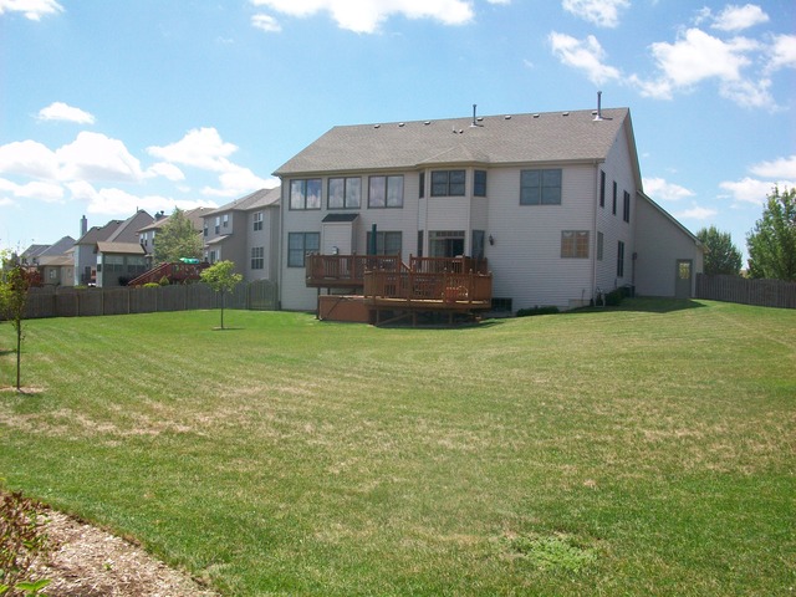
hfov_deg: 56.8
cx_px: 398
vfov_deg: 44.2
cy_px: 298
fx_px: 736
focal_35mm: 32
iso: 64
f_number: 5.5
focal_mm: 5.7
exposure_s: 1/250
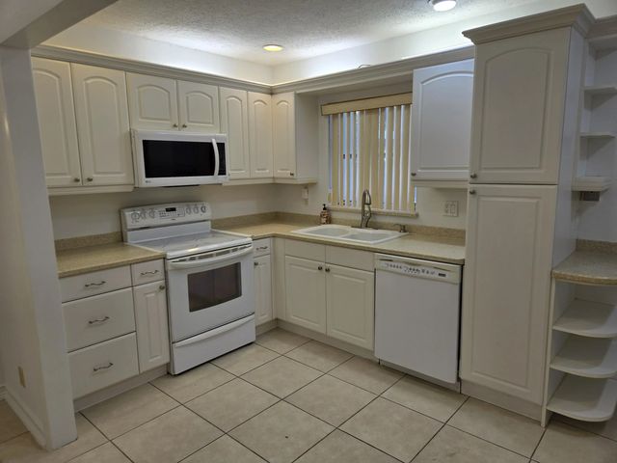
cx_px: 308
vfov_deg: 58.9
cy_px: 232
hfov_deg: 73.9
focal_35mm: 23
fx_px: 410
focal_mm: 5.4
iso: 25
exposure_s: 1/126
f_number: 1.8
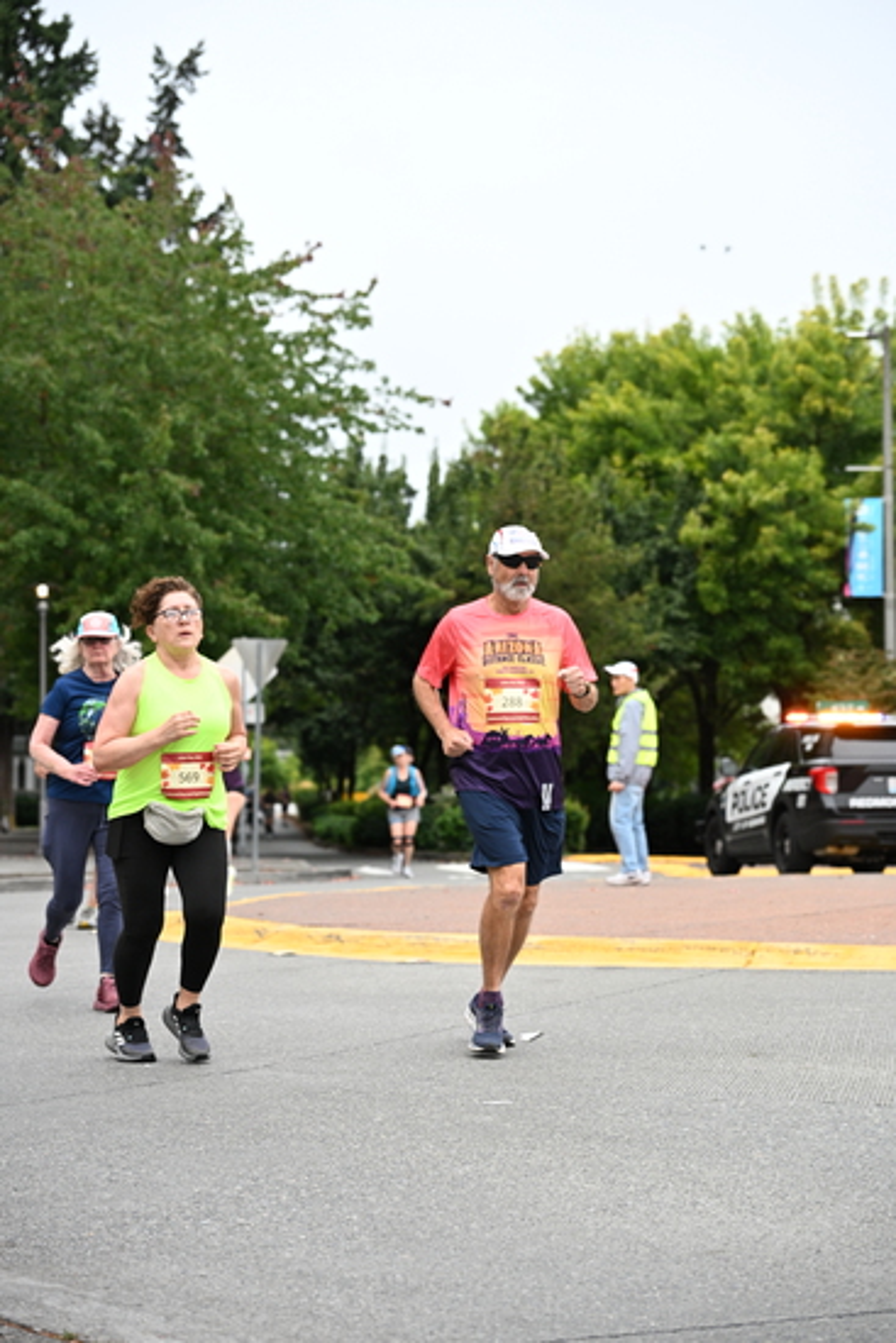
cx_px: 448
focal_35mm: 71
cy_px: 672
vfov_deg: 28.4
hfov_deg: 19.2
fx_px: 2649
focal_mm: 71
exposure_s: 1/800
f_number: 4
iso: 1600
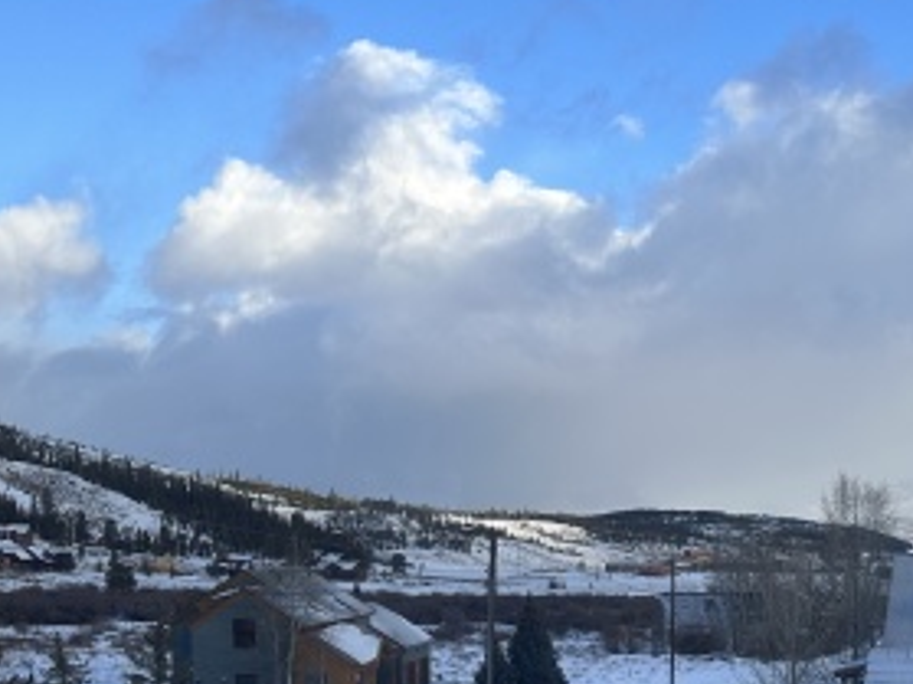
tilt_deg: -5.7
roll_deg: +0.1
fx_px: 1450
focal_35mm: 55
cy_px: 632
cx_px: 933
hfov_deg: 32.0
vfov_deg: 25.6
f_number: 1.78
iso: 80
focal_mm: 6.86
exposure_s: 1/989
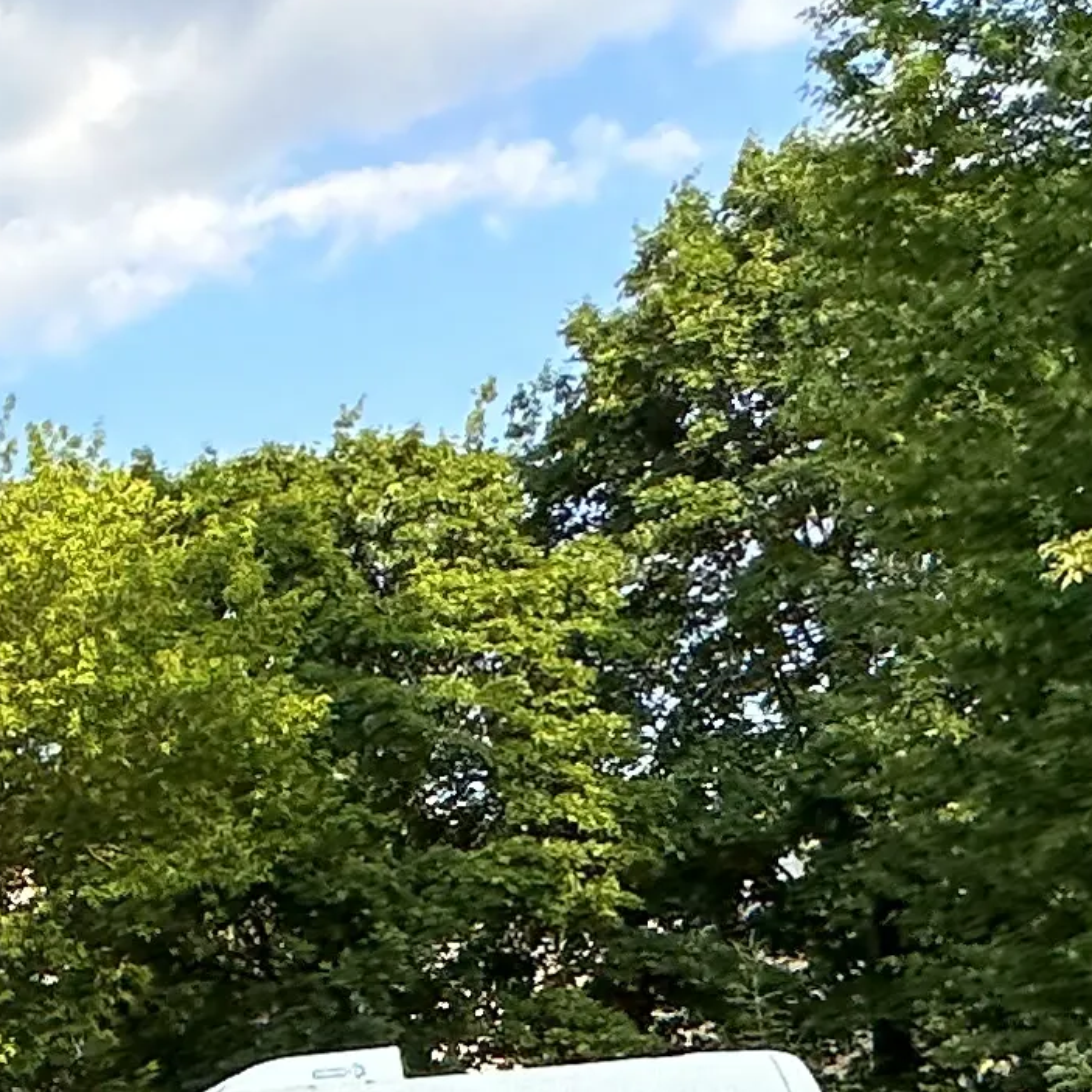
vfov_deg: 21.9
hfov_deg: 19.2
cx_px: -800
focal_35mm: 71
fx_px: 2534
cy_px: 1417
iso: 40
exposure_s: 1/399
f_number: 2.2
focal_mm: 2.22
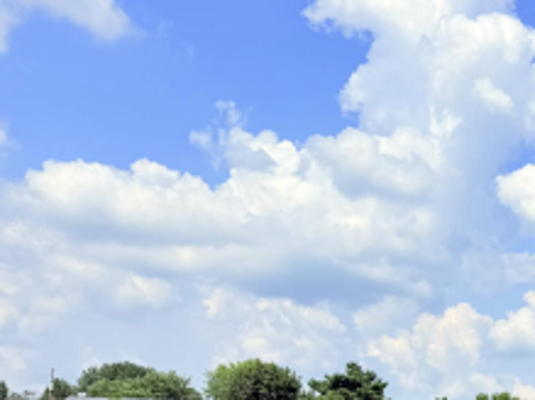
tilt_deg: +0.9
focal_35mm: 73
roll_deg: -0.3
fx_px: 1128
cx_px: 812
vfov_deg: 19.1
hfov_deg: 22.0
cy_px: 476
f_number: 1.78
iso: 80
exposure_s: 1/8130
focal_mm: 6.76
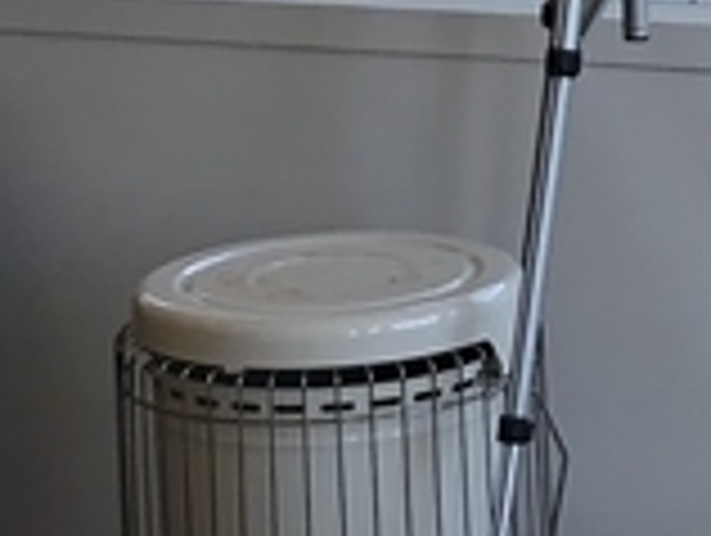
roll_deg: +0.7
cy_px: -5
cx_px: 819
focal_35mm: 212
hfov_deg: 9.2
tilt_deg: -11.6
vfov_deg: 7.0
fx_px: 4361
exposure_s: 1/296
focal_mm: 3.99
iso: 20
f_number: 1.8
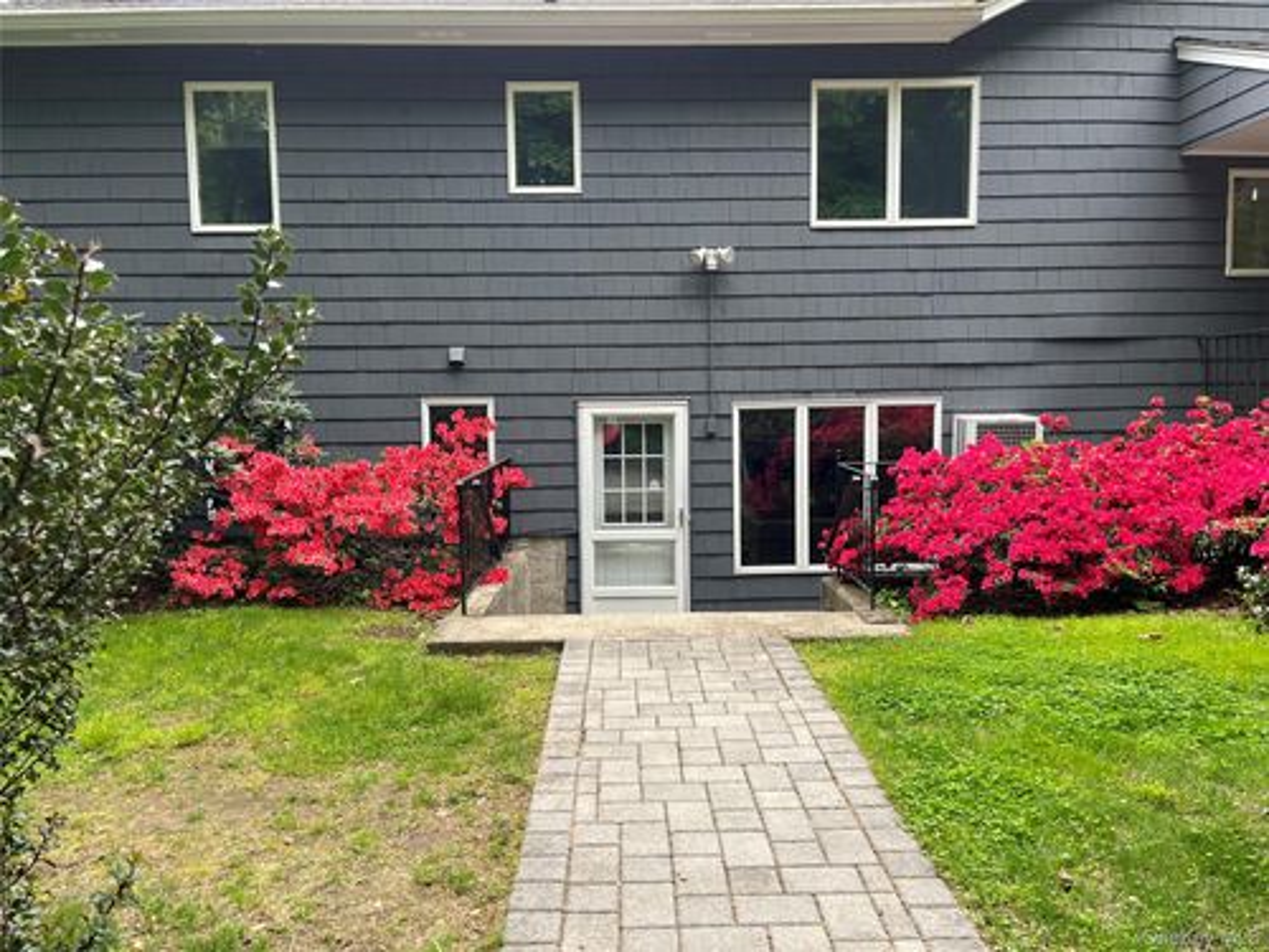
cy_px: 476
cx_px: 634
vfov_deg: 53.1
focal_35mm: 26
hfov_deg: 67.3
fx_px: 953
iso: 40
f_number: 1.6
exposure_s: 1/210
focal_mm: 5.1
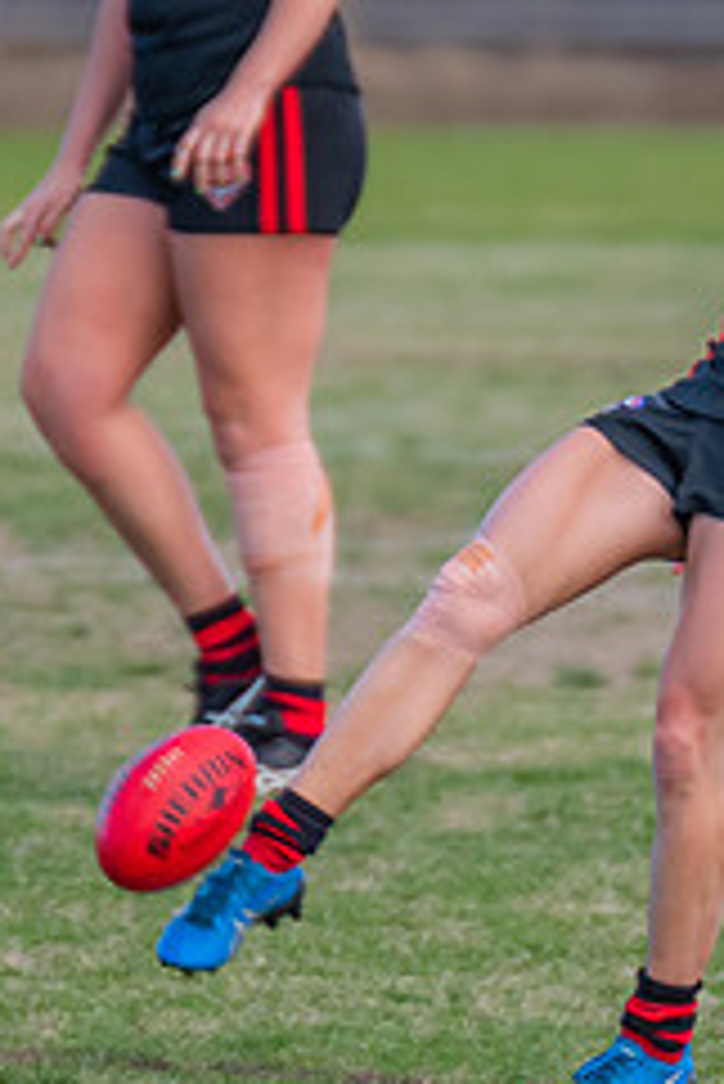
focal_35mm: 1737
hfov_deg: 0.8
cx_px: 737
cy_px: 552
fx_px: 52320
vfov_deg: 1.2
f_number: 4.5
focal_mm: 420
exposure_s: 1/1250
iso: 800
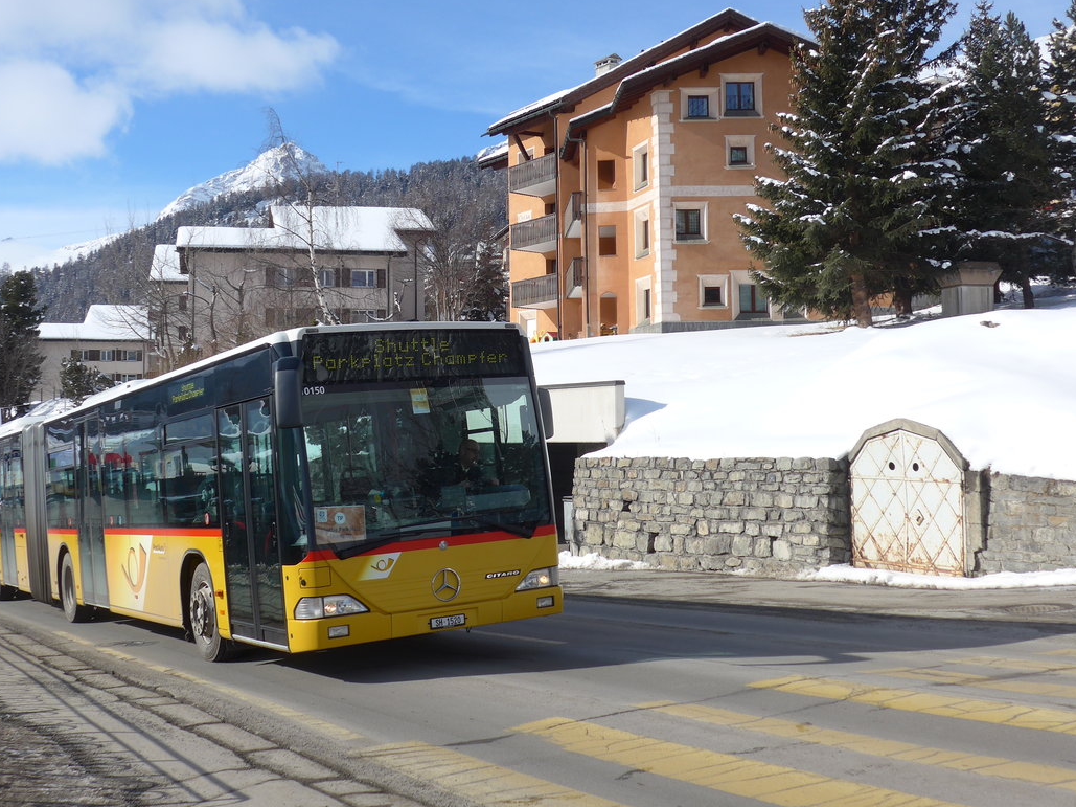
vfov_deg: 34.3
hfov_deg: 44.7
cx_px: 461
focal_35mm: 42
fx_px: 1305
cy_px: 340
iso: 80
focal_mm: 7.5
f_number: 3.2
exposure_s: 1/2000
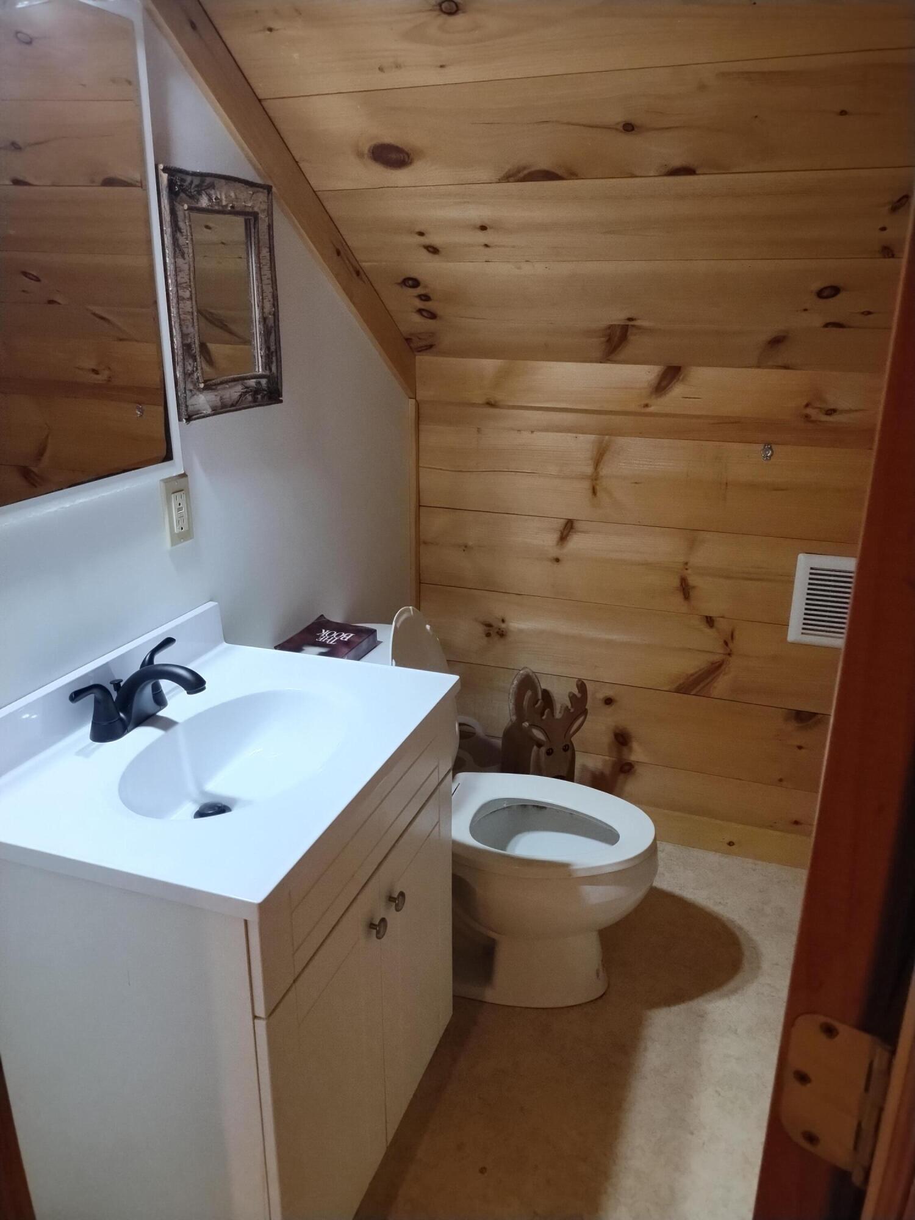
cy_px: 610
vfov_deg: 69.4
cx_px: 458
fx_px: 881
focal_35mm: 25
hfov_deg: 54.9
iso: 144
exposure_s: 1/120
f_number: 1.7
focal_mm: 4.71
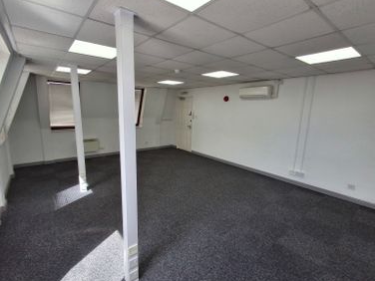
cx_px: 184
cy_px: 140
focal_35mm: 17
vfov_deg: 74.7
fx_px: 184
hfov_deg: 91.0
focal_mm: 1.64
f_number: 2.2
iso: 40
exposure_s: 1/192
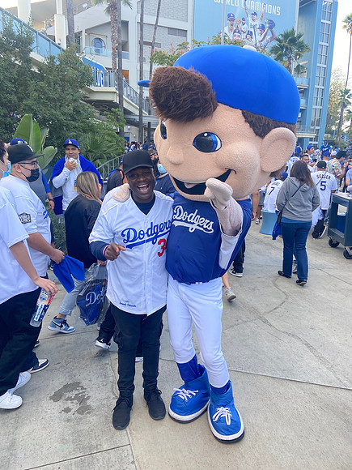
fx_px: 353
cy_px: 235
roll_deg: -0.4
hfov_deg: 53.1
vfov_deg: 67.3
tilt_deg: -12.4
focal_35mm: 26
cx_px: 176
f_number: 1.8
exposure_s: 1/197
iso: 32
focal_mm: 4.25
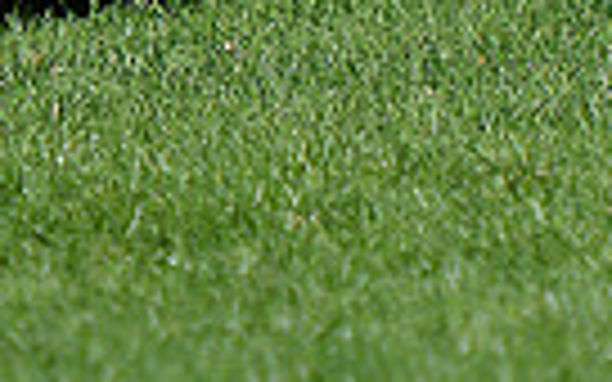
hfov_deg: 2.3
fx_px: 15228
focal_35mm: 913
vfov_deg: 1.4
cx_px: 76
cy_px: -434
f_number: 4
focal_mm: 210
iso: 320
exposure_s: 1/2000
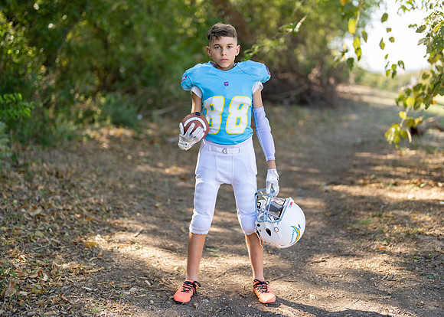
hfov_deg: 34.3
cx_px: 241
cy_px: 153
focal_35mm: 57
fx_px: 718
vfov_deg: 24.9
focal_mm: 50
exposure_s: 1/1250
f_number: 1.2
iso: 100
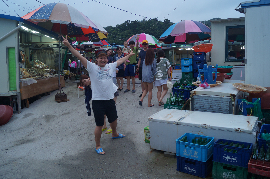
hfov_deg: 62.0
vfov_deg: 43.5
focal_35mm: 30
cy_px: 90
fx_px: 225
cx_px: 135
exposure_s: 1/60
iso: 100
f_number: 4
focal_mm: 20
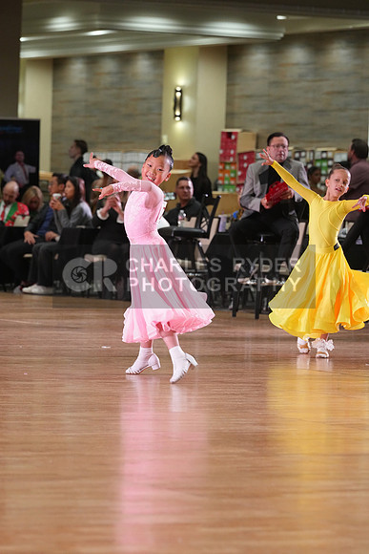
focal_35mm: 200
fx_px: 3073
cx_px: 184
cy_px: 277
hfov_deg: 6.9
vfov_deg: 10.3
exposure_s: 1/200
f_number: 6.3
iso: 4000
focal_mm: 200
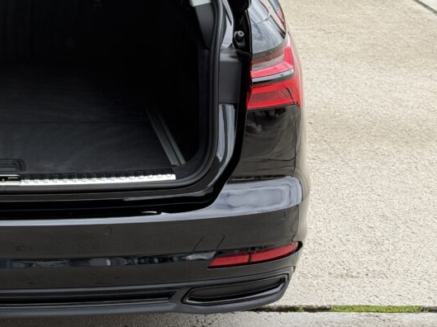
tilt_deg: -13.3
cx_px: 17
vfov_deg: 15.6
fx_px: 1173
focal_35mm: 93
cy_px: 17
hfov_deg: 20.5
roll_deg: +0.2
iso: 100
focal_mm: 6.76
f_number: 1.78
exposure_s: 1/1285
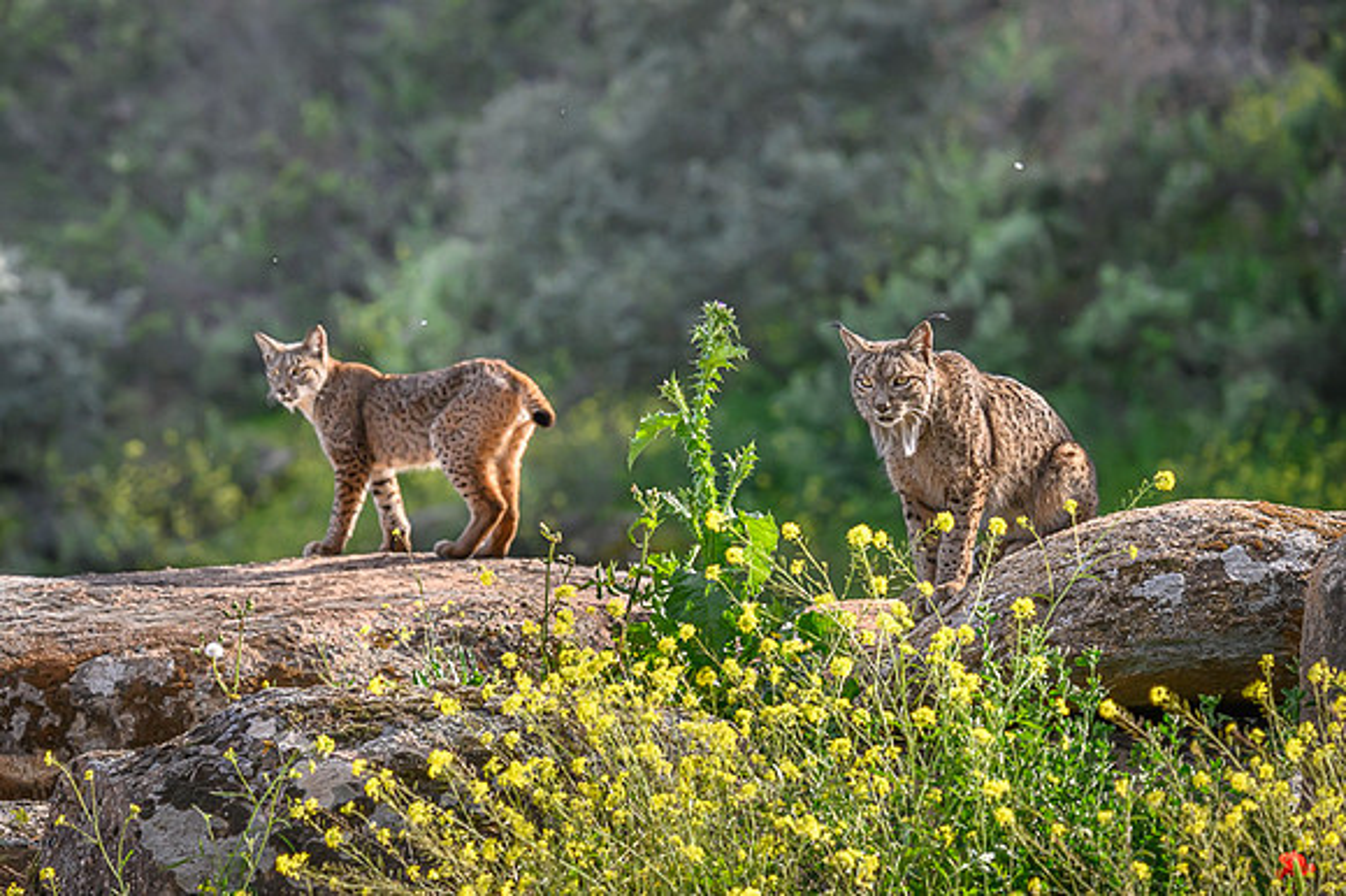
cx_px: 576
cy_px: 342
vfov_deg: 4.8
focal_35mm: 285
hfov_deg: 7.2
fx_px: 10636
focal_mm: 230
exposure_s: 1/2000
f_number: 6.3
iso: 1600
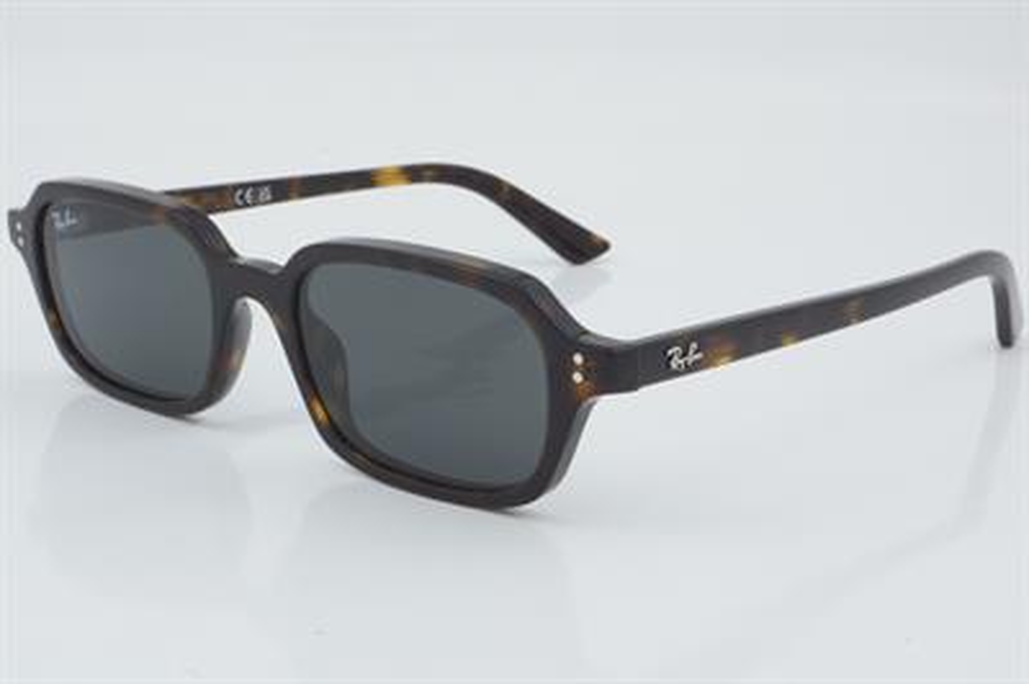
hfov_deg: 27.0
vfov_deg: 18.2
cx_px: 514
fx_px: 2142
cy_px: 342
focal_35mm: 75
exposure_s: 1/3
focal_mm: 50
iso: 100
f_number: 32
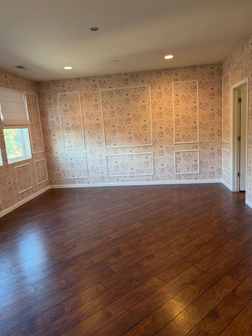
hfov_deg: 56.8
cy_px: 168
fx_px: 233
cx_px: 126
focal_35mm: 24
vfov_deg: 71.6
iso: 160
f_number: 1.78
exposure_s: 1/60
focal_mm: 6.76
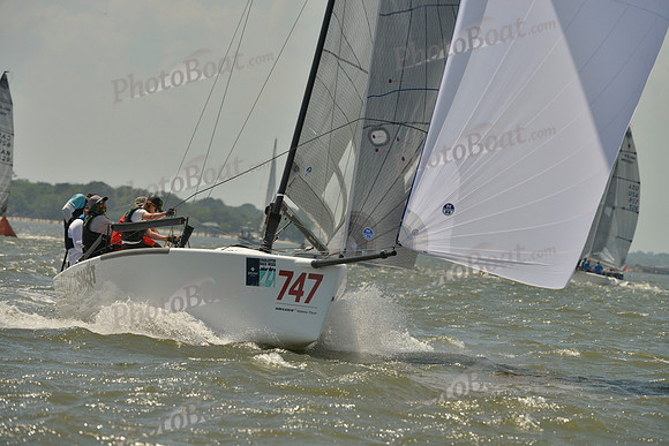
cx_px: 334
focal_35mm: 300
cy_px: 223
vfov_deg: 4.6
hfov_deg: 6.9
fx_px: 5576
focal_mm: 300
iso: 280
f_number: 9
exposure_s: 1/1600
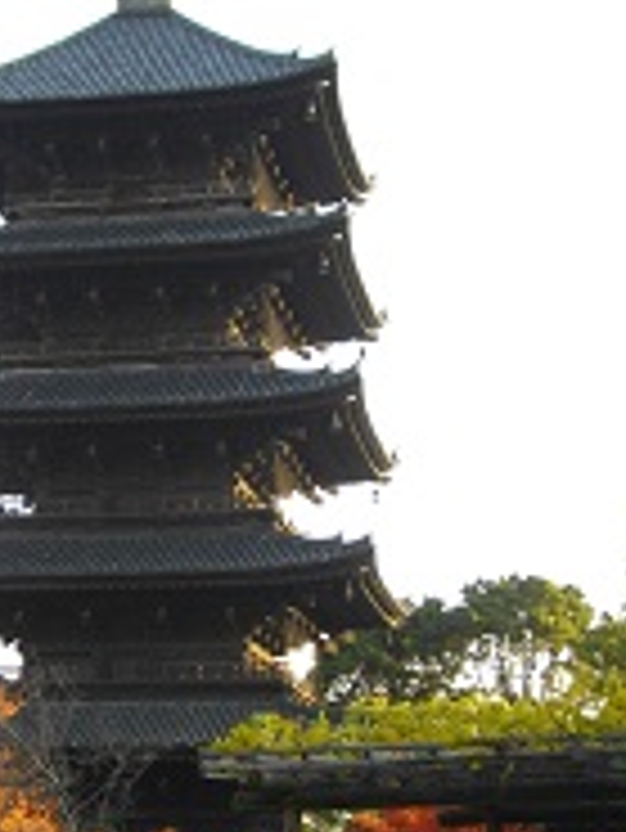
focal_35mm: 105
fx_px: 2529
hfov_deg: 14.1
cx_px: 185
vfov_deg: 18.7
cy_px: 510
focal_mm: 8.8
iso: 100
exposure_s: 1/160
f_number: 3.6
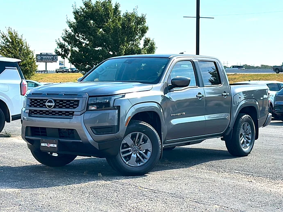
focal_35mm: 63
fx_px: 515
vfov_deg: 23.3
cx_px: 140
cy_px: 106
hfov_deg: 30.7
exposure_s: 1/2985
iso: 64
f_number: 1.78
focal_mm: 6.86
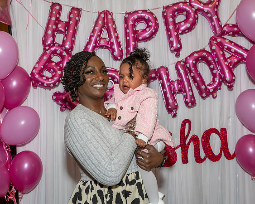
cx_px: 117
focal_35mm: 44
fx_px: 332
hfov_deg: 42.0
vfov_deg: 34.2
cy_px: 102
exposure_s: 1/250
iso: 640
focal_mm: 26
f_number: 7.1
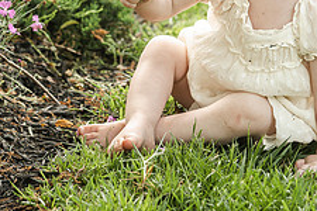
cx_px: 121
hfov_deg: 14.4
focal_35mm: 142
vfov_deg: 9.5
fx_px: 1250
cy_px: -41
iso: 640
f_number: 3.5
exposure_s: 1/800
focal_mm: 55
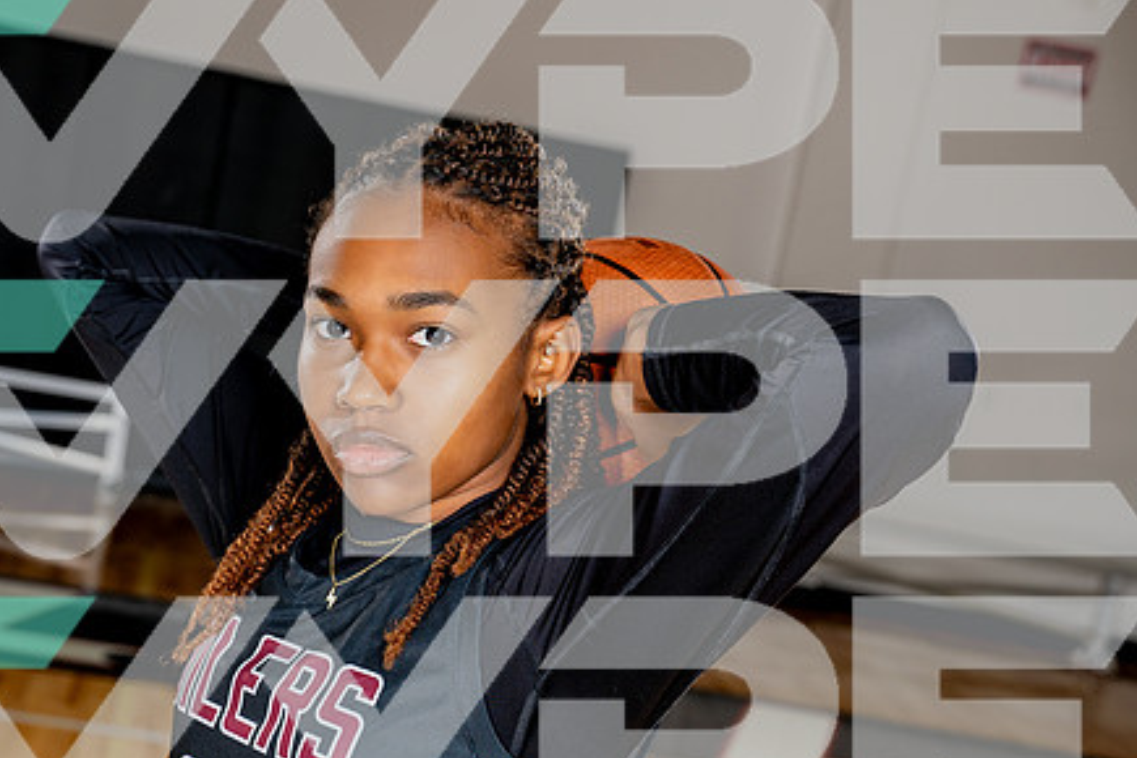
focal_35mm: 76
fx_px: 2400
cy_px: 420
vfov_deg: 17.9
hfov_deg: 26.6
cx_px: 497
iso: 200
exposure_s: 1/250
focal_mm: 57
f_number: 5.6
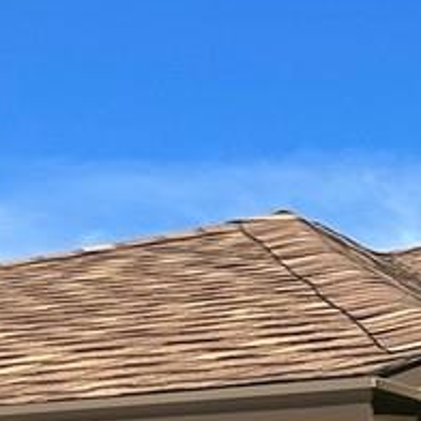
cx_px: 1491
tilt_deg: +0.4
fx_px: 2380
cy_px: 1025
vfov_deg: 9.1
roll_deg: -0.5
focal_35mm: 173
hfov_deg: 7.9
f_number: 1.78
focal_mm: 6.86
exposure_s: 1/4348
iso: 80
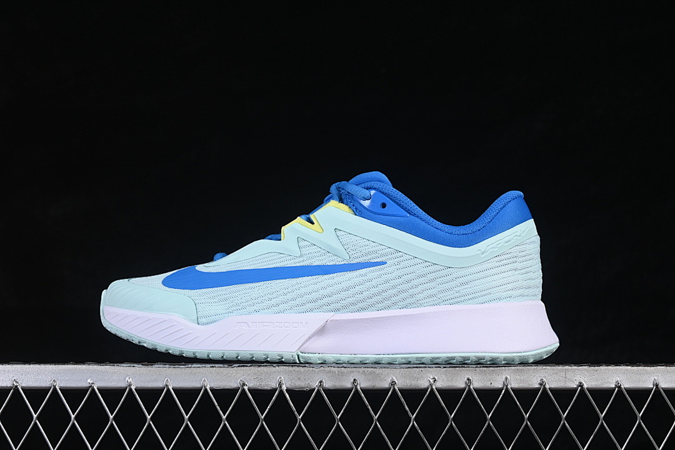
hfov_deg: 27.0
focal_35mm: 75
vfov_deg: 18.2
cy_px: 225
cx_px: 338
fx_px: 1406
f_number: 8
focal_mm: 50
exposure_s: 1/80
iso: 160
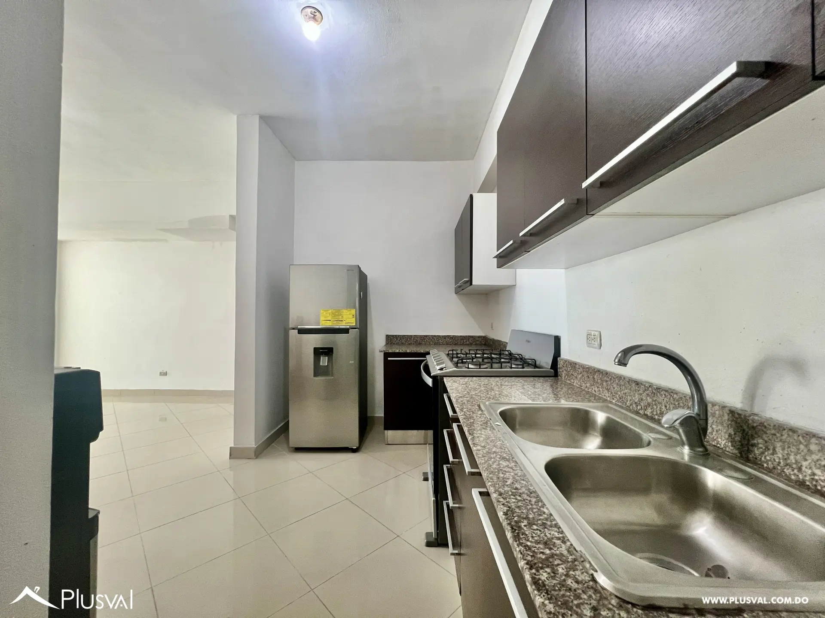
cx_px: 412
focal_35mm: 13
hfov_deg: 106.2
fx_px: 310
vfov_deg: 89.9
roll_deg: +0.0
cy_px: 309
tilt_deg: +1.3
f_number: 1.8
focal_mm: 1.57
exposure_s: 1/60
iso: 200
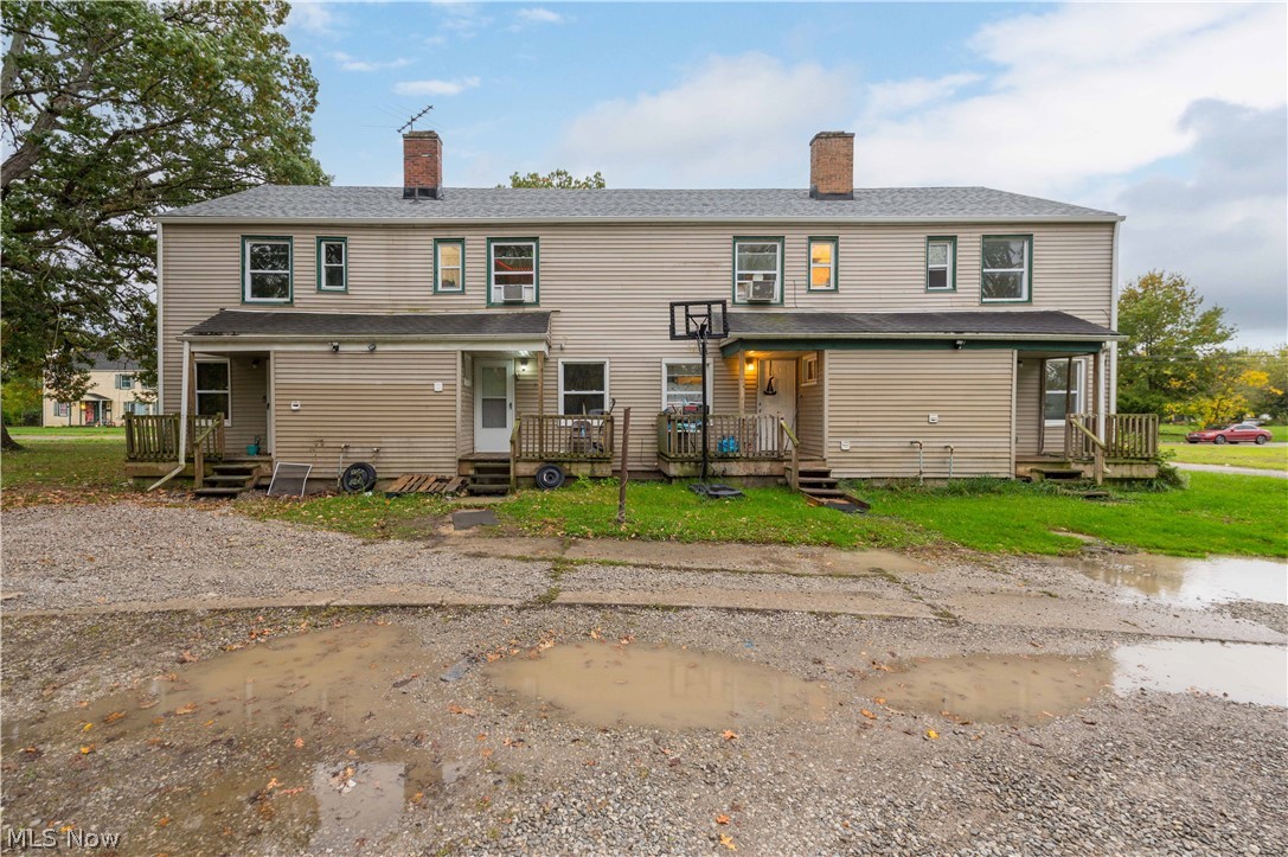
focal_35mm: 14
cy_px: 428
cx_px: 644
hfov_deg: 104.3
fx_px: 500
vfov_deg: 81.1
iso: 320
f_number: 8
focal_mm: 14
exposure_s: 1/13
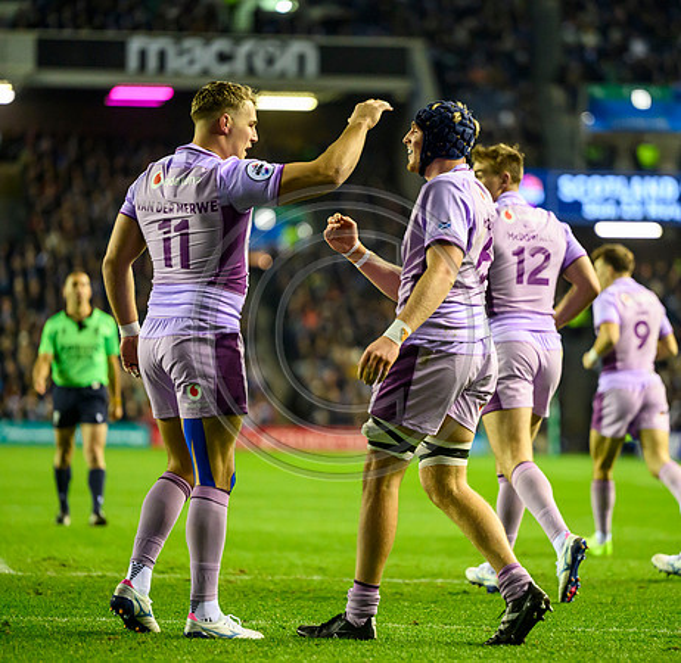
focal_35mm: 234
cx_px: 439
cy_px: 331
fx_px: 5152
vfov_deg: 7.4
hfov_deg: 7.6
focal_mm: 185
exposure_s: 1/1000
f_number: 2.8
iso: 5000
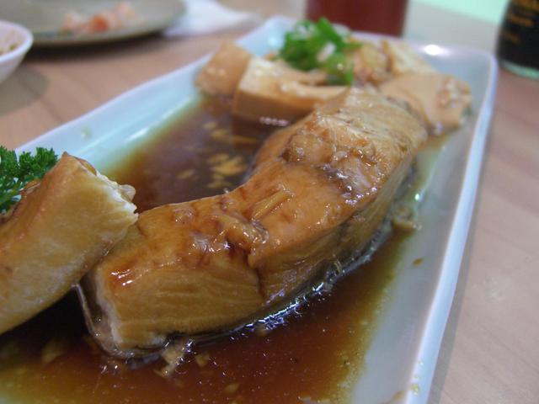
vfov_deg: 37.7
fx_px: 592
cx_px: 270
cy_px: 202
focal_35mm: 38
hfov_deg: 49.0
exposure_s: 1/15
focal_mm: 7.9
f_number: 2.8
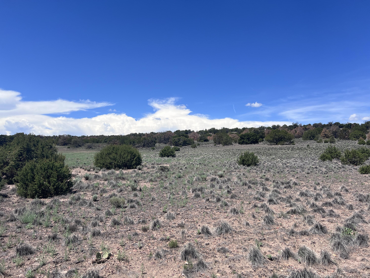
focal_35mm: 26
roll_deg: -1.5
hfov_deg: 67.3
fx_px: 278
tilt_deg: +2.9
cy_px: 139
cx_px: 185
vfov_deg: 53.1
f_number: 1.5
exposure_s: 1/5076
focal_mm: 5.7
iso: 50
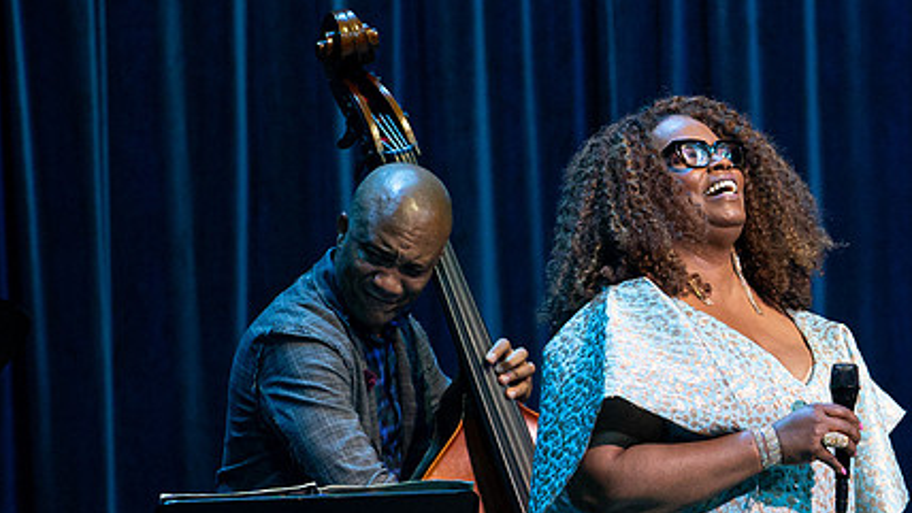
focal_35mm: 509
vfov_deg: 2.4
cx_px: 638
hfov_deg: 4.2
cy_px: 531
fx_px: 12312
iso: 2500
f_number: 6.3
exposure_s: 1/250
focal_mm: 200
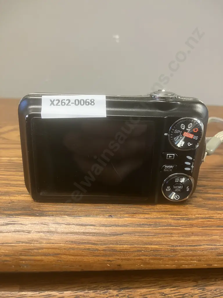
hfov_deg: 49.7
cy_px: 149
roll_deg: -2.4
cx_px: 112
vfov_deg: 63.4
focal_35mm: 28
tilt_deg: -18.4
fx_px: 241
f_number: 1.8
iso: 250
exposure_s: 1/33
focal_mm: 3.99
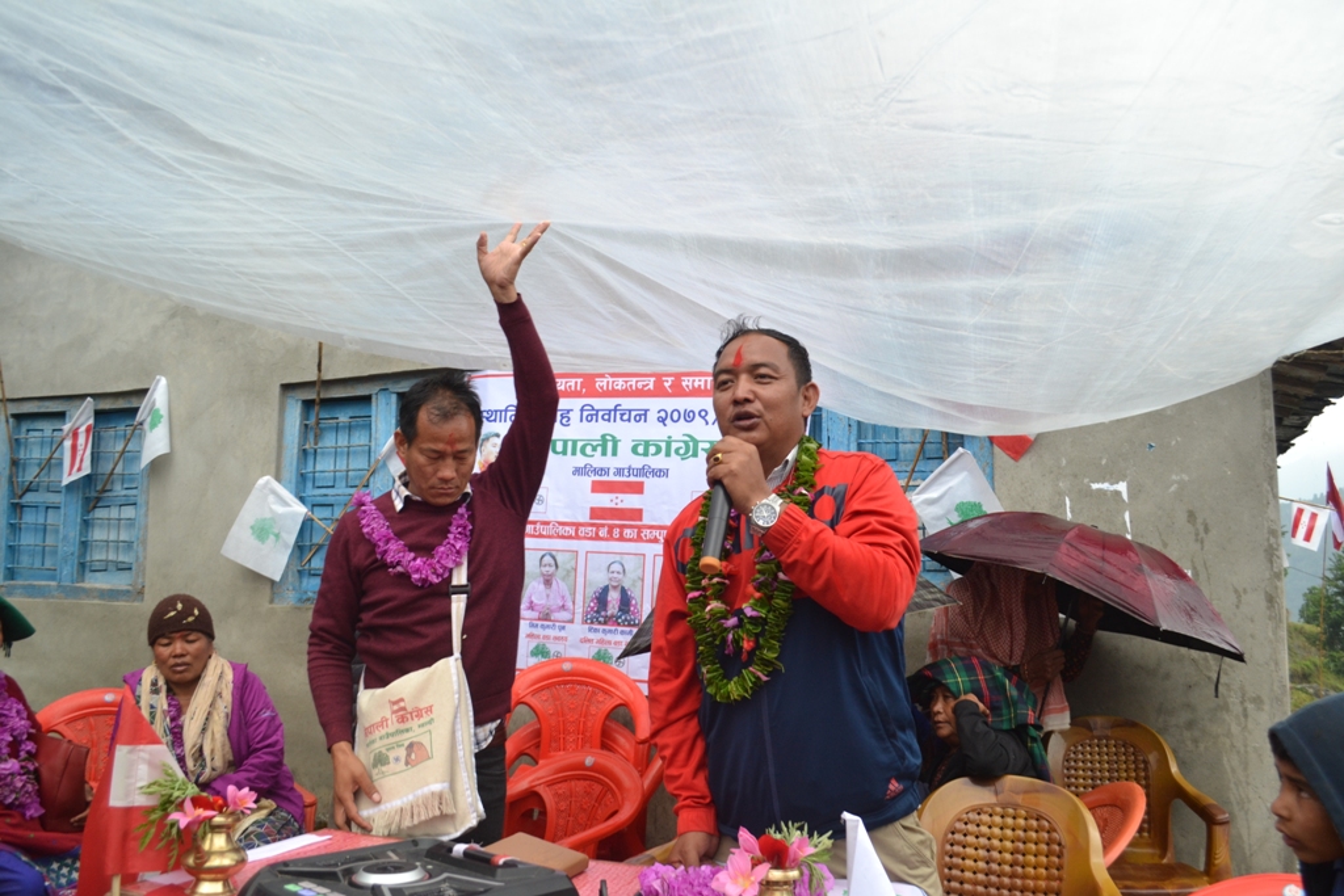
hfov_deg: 67.4
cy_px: 448
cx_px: 672
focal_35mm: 27
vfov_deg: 47.9
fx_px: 1008
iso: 400
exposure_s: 1/100
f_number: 5
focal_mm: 18
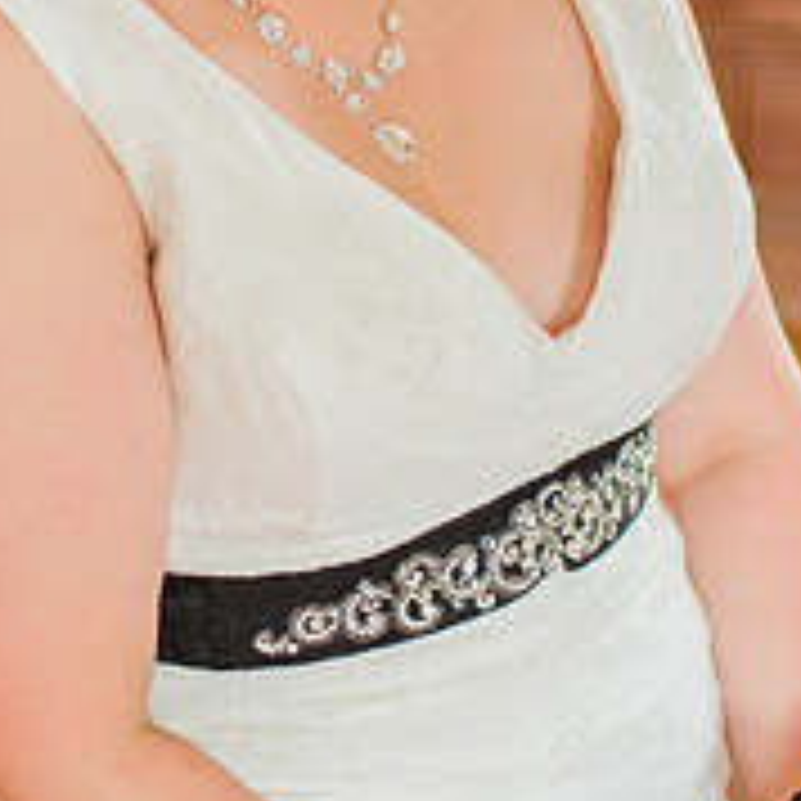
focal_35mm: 113
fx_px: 2958
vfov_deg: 15.4
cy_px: 324
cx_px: 216
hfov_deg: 15.4
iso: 800
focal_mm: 35
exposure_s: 1/100
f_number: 1.8
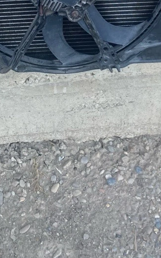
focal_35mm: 70
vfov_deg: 26.3
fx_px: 492
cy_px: -49
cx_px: 62
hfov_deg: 18.6
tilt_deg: -39.3
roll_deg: +1.9
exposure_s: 1/122
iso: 50
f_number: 1.8
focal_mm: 4.25
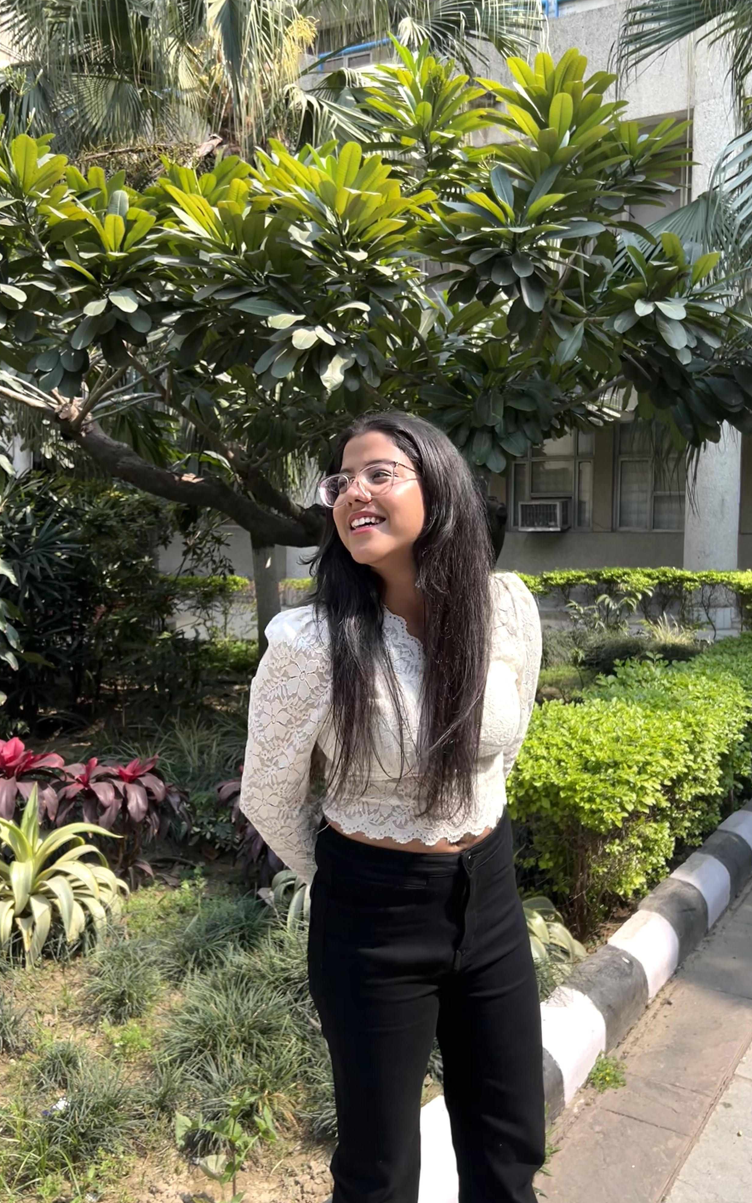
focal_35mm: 28
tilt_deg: -2.3
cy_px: 593
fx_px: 918
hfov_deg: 44.5
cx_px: 416
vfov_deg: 66.5
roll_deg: +1.2
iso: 50
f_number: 1.5
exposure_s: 1/797
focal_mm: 5.7
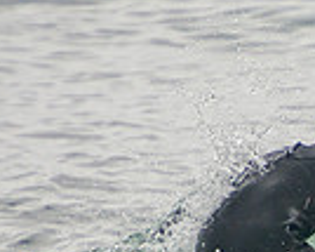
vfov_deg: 0.7
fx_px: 21539
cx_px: 550
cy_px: 345
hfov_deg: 0.8
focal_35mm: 2312
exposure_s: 1/1250
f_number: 5.6
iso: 320
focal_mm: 380
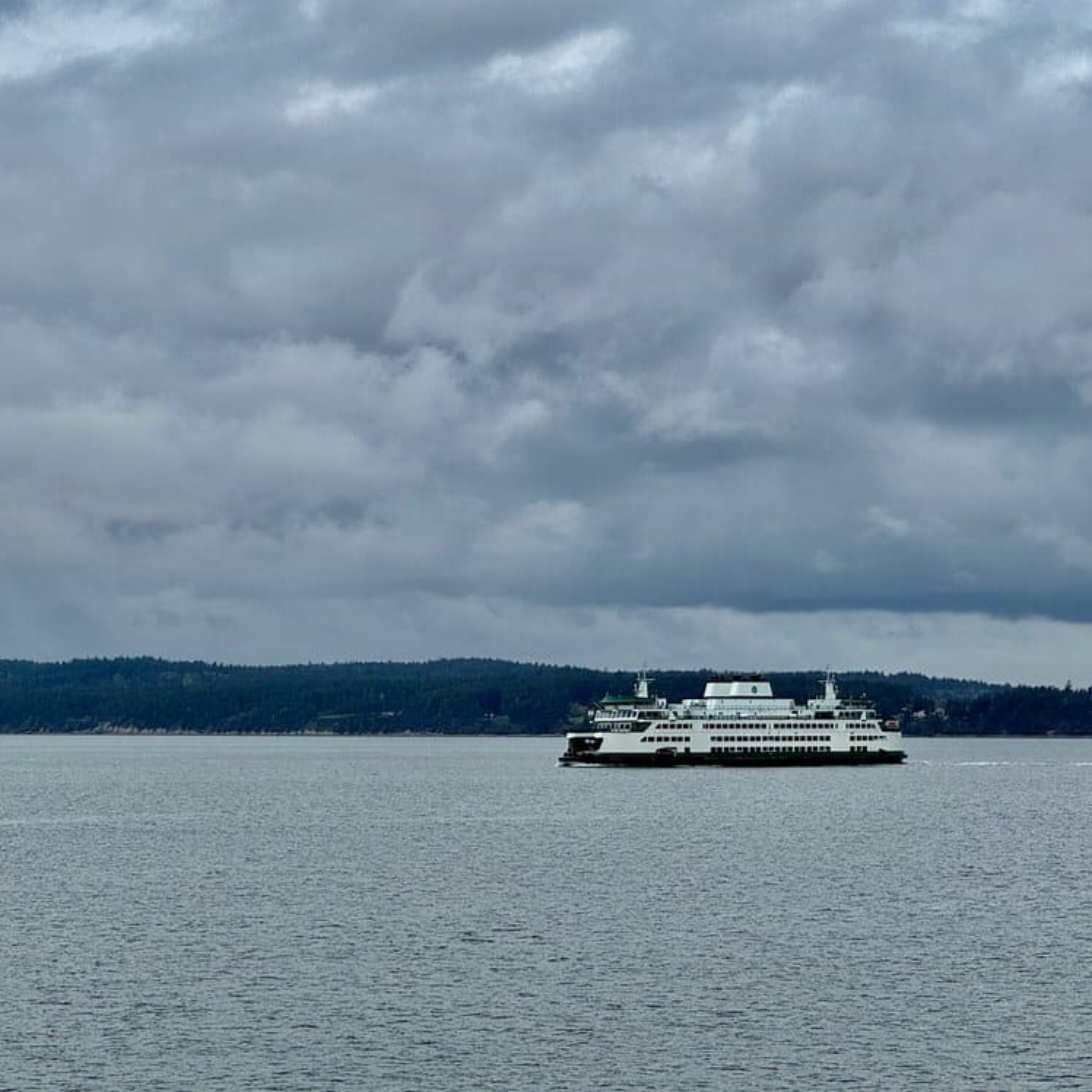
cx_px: 584
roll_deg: -1.5
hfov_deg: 19.1
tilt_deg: +1.1
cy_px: 546
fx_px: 3248
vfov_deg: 19.1
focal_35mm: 91
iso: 25
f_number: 2.8
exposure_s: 1/853
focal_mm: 9
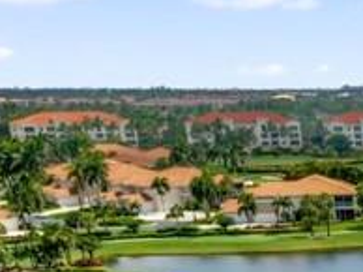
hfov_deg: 12.7
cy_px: 461
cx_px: 821
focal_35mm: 127
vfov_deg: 11.0
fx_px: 1330
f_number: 1.8
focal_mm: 8.67
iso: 100
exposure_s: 1/640
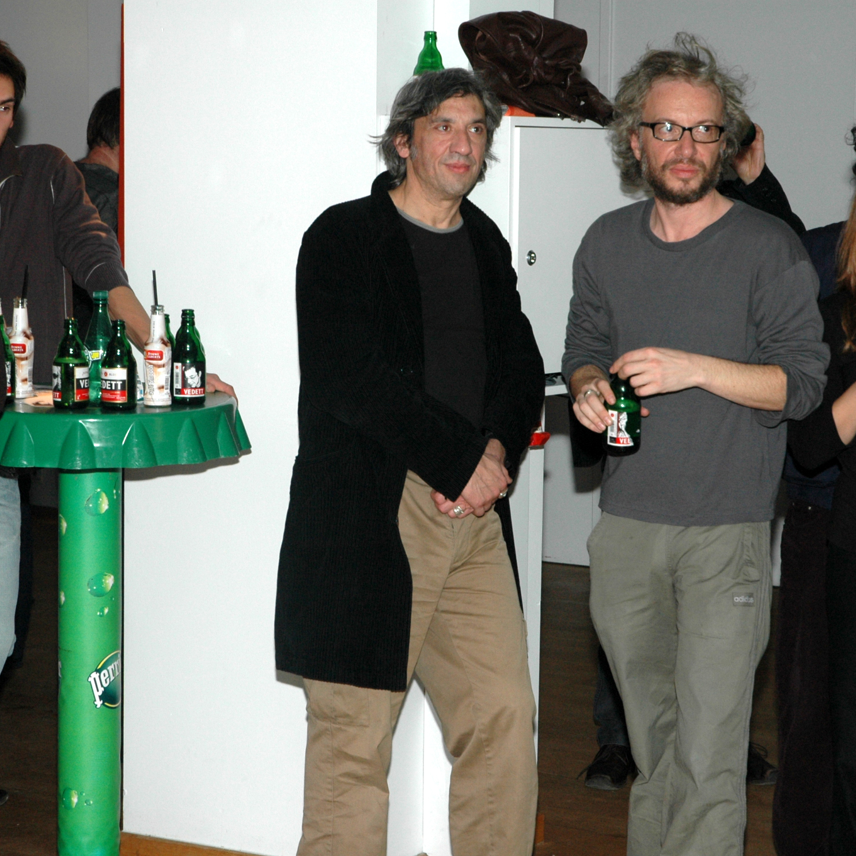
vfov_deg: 18.1
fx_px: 2686
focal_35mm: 96
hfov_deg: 18.1
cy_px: 428
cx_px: 462
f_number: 5
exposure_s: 1/60
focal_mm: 50
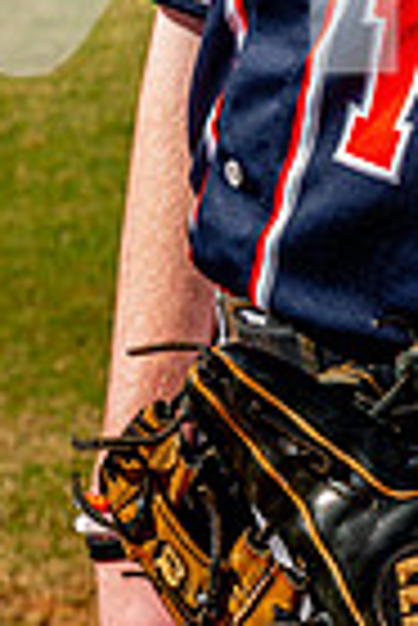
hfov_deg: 10.0
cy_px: -378
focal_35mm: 136
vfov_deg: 13.9
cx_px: 472
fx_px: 2363
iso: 100
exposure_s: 1/250
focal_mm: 42
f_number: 6.3
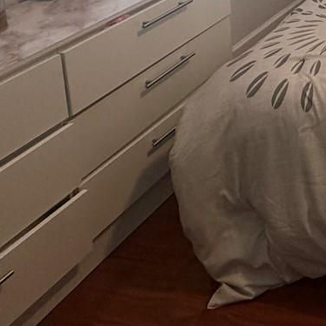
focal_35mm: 53
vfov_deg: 25.4
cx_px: 536
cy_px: -146
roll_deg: +0.3
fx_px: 565
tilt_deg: -9.3
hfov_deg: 23.1
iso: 250
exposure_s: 1/60
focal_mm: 2.22
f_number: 2.2
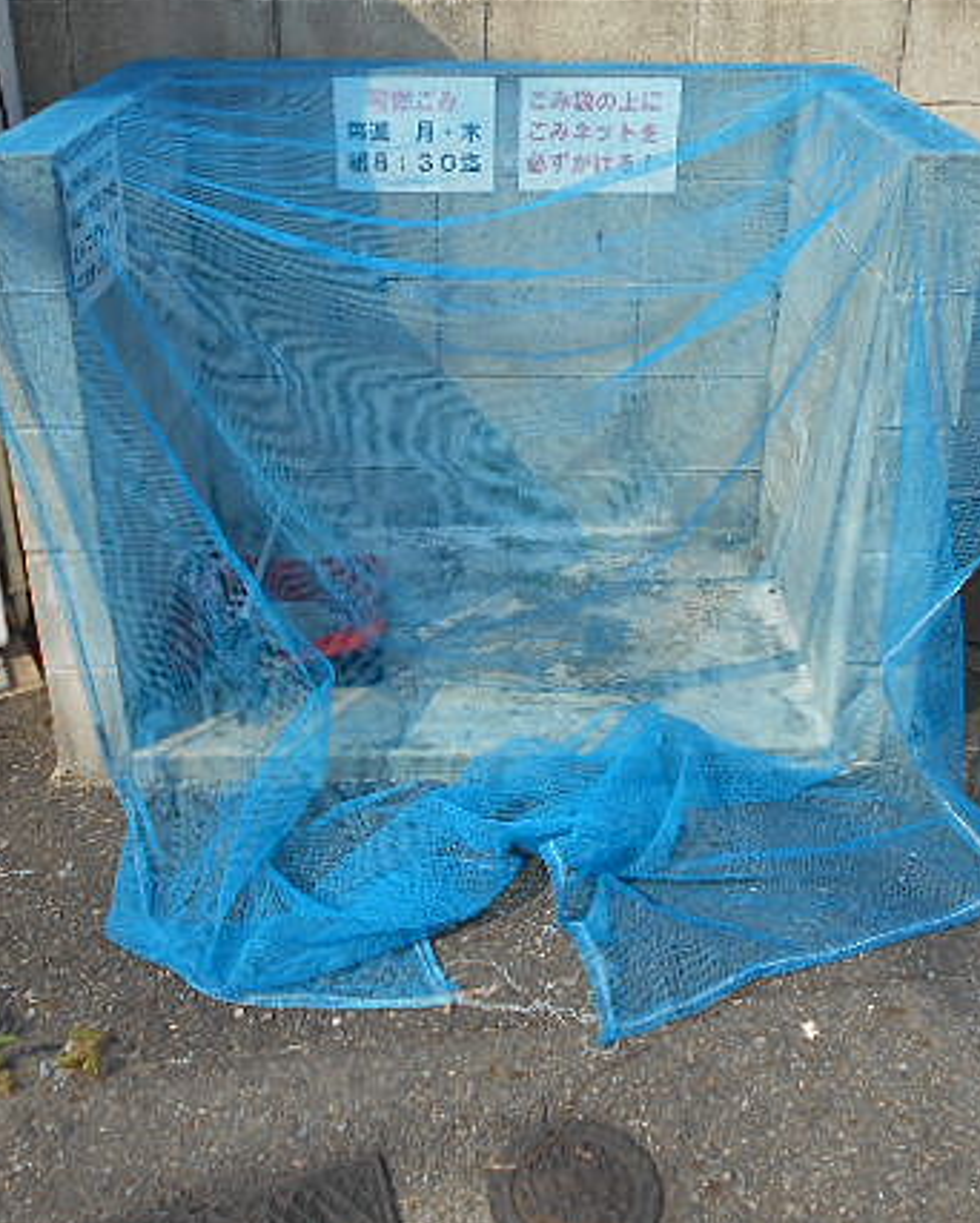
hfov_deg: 39.2
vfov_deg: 47.8
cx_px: 490
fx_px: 1377
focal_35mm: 38
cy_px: 550
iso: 80
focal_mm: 4.6
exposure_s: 1/640
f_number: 3.2
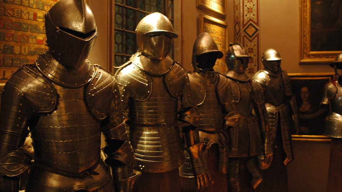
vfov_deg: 29.0
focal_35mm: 41
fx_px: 372
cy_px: 89
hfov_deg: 49.4
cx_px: 176
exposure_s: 1/8
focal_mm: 24
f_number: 4
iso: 1600
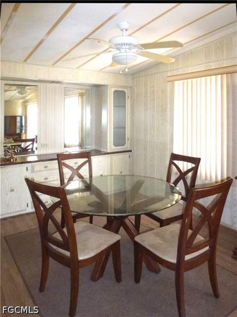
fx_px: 219
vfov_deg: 71.6
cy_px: 158
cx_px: 118
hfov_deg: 56.8
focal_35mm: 24
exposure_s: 1/125
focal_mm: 4.3
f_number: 3.3
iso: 800
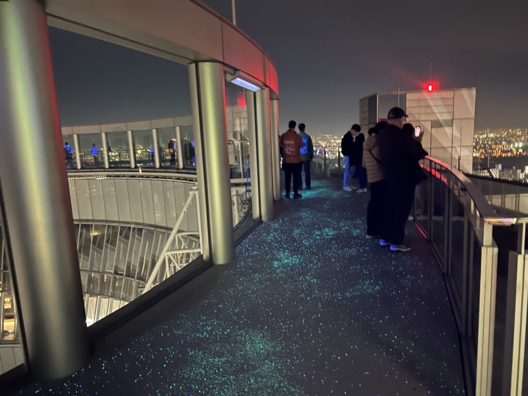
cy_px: 198
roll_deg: +2.1
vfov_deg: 53.1
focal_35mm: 26
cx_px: 264
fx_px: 397
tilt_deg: -10.6
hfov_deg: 67.3
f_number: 1.5
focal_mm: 5.7
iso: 1250
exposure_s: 1/15
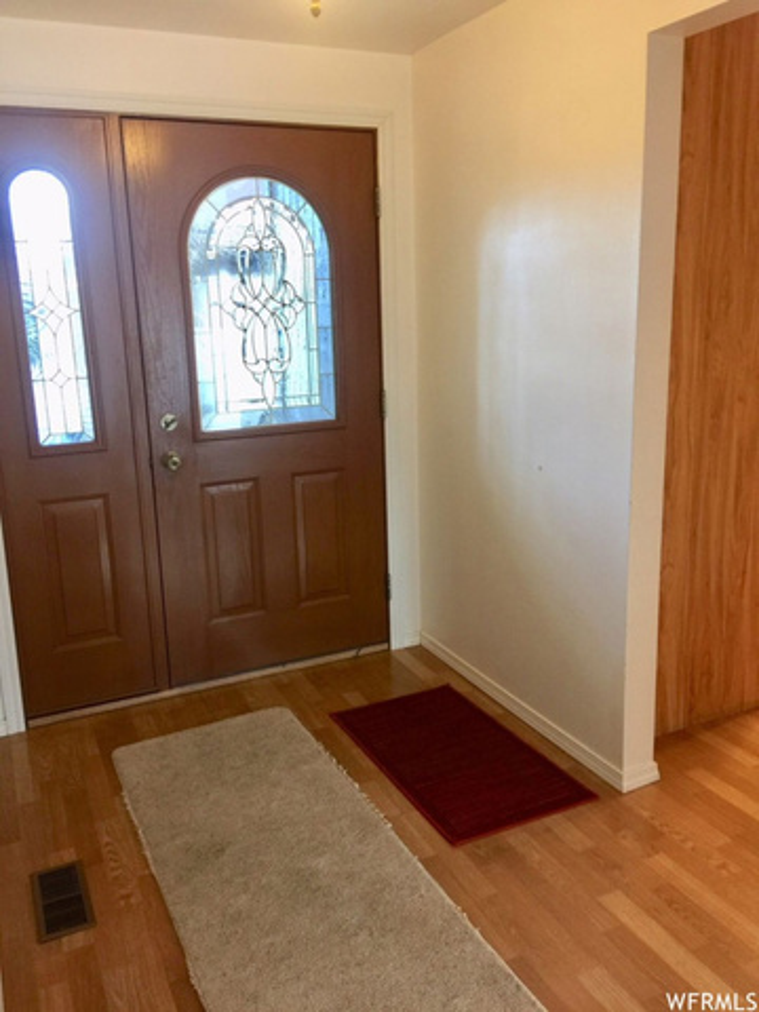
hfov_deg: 48.2
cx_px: 380
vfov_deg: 61.7
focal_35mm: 29
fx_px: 848
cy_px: 506
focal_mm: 4.15
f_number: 2.2
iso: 50
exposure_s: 1/15
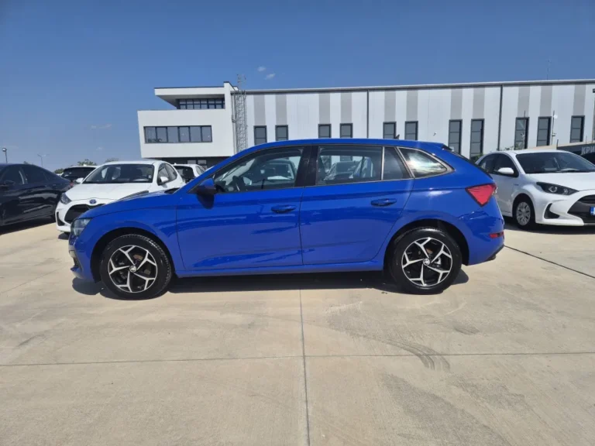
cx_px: 298
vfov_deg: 58.9
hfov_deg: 73.9
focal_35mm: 23
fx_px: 395
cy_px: 223
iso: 25
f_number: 1.8
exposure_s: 1/3584
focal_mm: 5.4
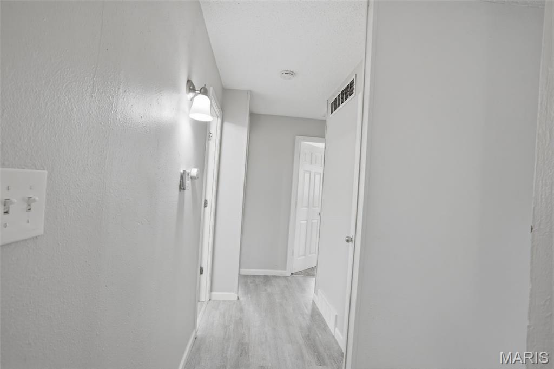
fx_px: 277
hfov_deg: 90.0
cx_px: 277
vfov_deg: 67.3
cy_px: 184
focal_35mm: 18
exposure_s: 1/5
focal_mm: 18
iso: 500
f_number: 9
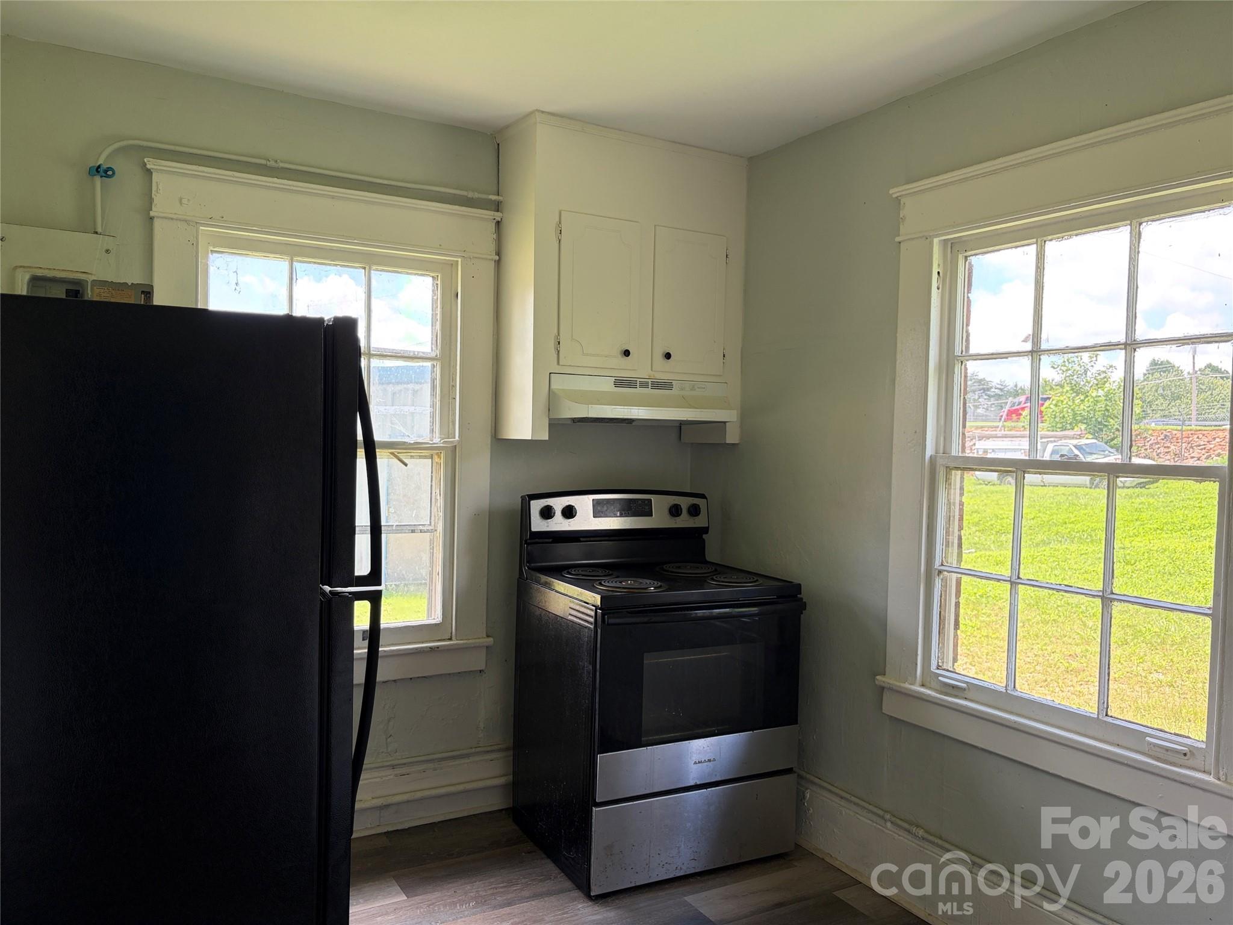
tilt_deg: -1.1
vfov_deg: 53.1
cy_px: 462
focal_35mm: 26
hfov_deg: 67.3
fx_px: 926
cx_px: 616
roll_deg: -1.5
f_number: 1.6
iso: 50
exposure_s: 1/189
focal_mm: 5.96
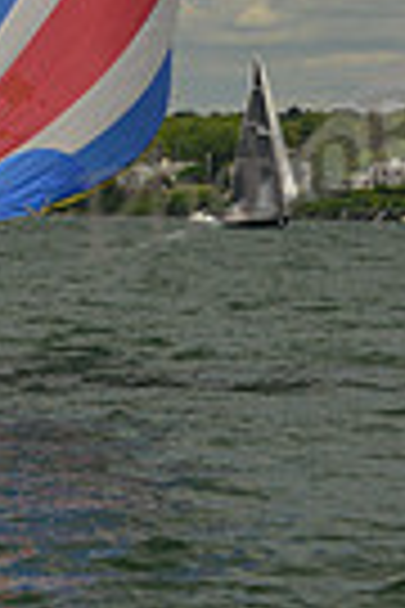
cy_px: -482
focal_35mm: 396
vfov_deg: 5.1
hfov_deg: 3.5
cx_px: -155
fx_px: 6682
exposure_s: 1/1000
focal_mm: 92
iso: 400
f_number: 7.1
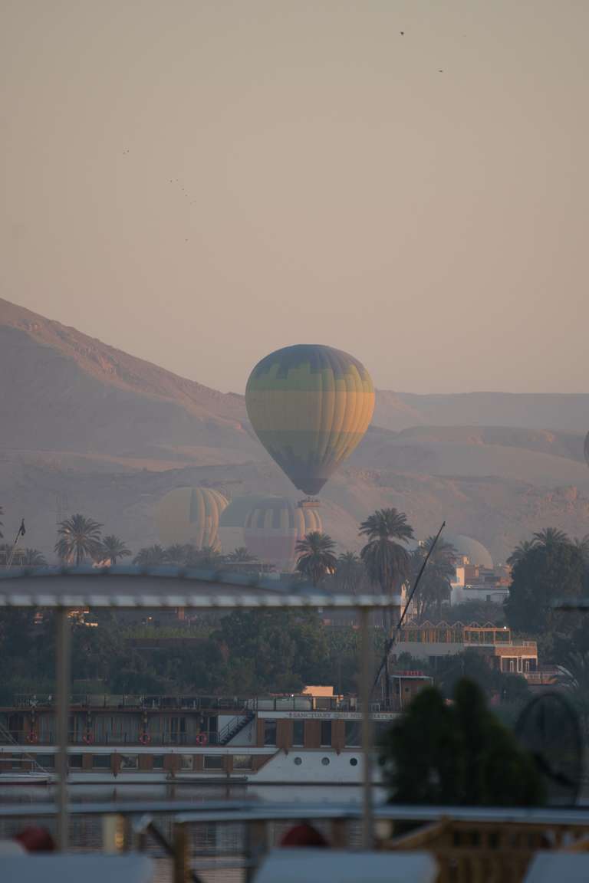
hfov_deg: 2.3
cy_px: 442
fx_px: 14724
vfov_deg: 3.4
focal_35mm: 600
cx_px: 294
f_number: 6.3
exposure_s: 1/125
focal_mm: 400
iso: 250
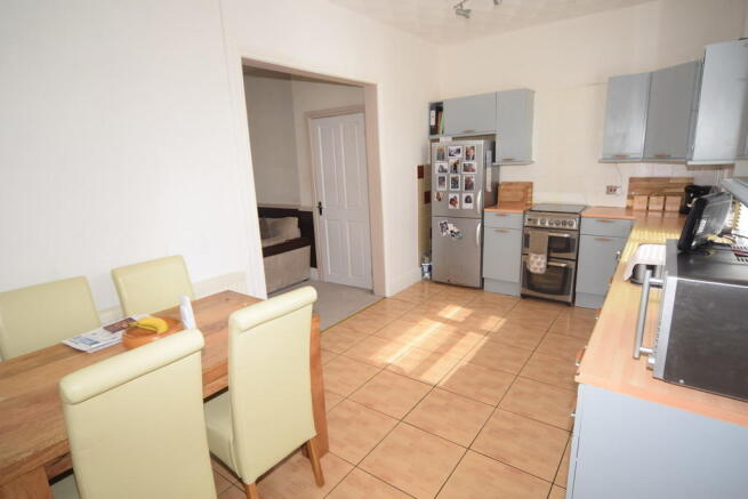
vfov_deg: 67.4
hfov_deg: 90.0
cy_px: 250
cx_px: 374
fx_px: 374
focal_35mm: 18
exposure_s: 1/125
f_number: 5.6
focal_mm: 12
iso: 220
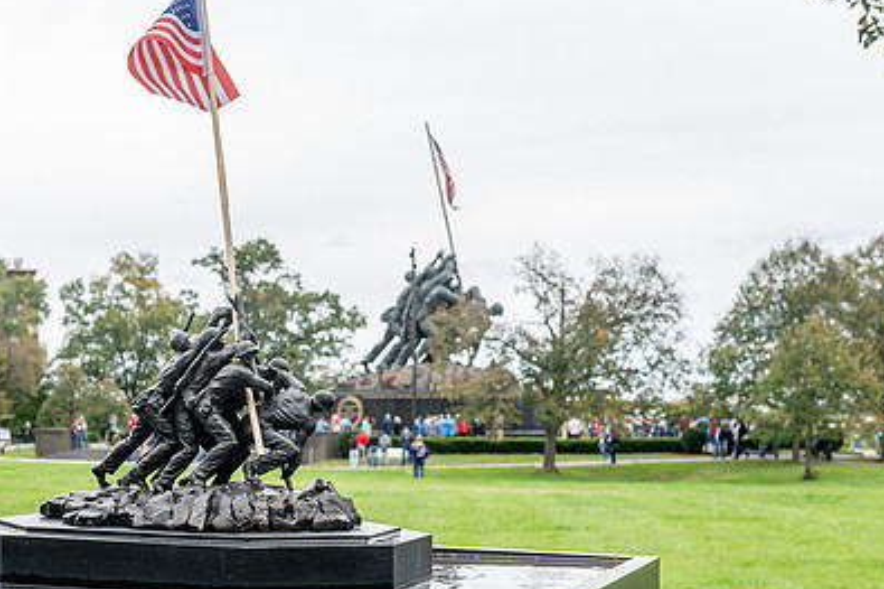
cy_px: 419
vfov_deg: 21.4
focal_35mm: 63
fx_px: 1546
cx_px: 235
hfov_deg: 31.4
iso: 640
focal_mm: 24
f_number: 7.1
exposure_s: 1/400
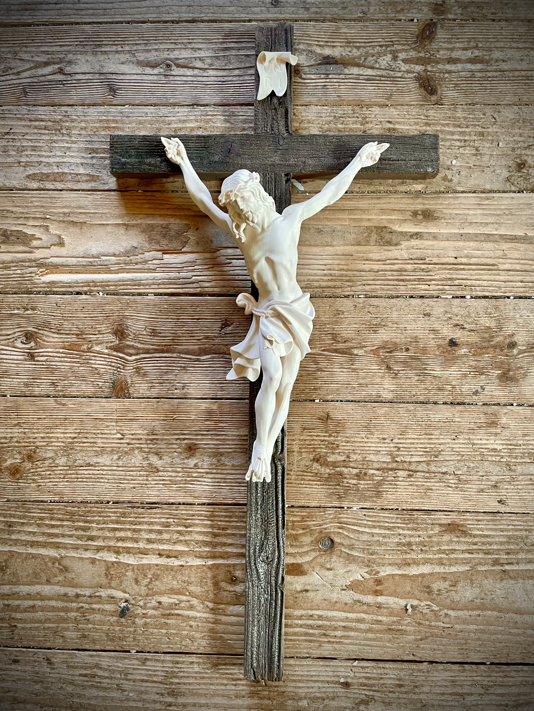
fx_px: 535
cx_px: 267
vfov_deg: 67.3
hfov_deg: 53.1
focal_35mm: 26
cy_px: 356
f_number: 1.6
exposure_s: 1/63
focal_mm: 4.2
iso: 125
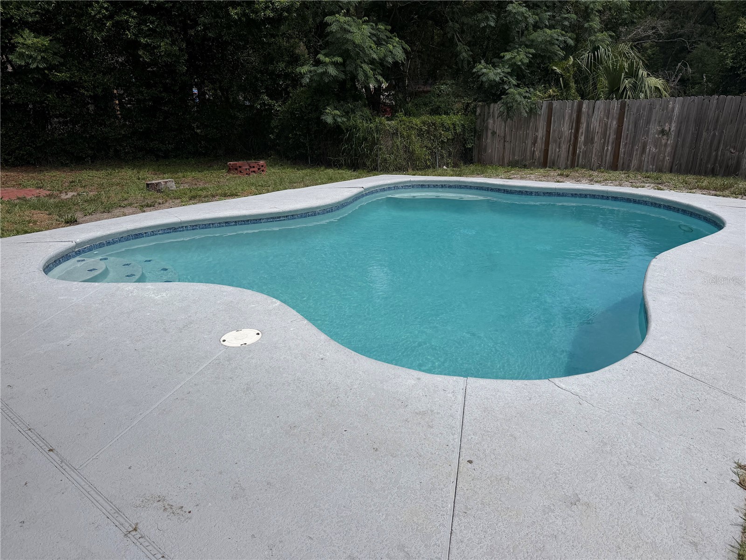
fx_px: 517
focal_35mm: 24
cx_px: 373
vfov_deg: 56.8
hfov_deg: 71.6
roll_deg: +2.5
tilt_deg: -19.1
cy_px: 280
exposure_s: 1/10309
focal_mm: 6.76
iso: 80
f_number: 1.78
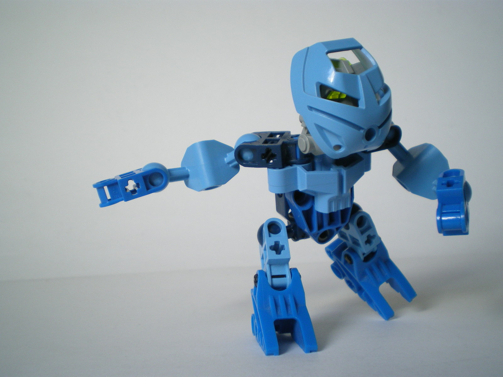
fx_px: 610
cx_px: 252
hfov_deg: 44.8
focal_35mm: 42
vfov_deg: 34.3
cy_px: 188
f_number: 3.5
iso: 160
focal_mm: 7.4
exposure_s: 1/50
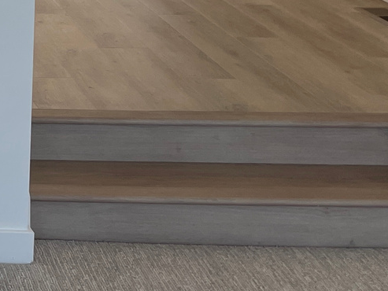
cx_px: -337
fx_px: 1211
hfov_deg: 15.4
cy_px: -96
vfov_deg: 13.2
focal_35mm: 108
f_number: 1.6
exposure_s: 1/456
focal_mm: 4.2
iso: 32
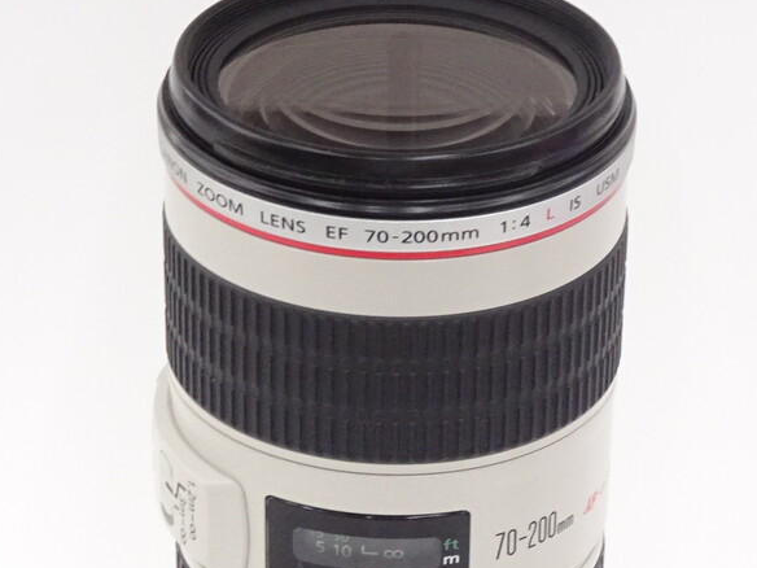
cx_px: 407
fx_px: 3280
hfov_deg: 13.2
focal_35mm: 150
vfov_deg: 9.8
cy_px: 504
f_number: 5
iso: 640
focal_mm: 12.42
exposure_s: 1/80
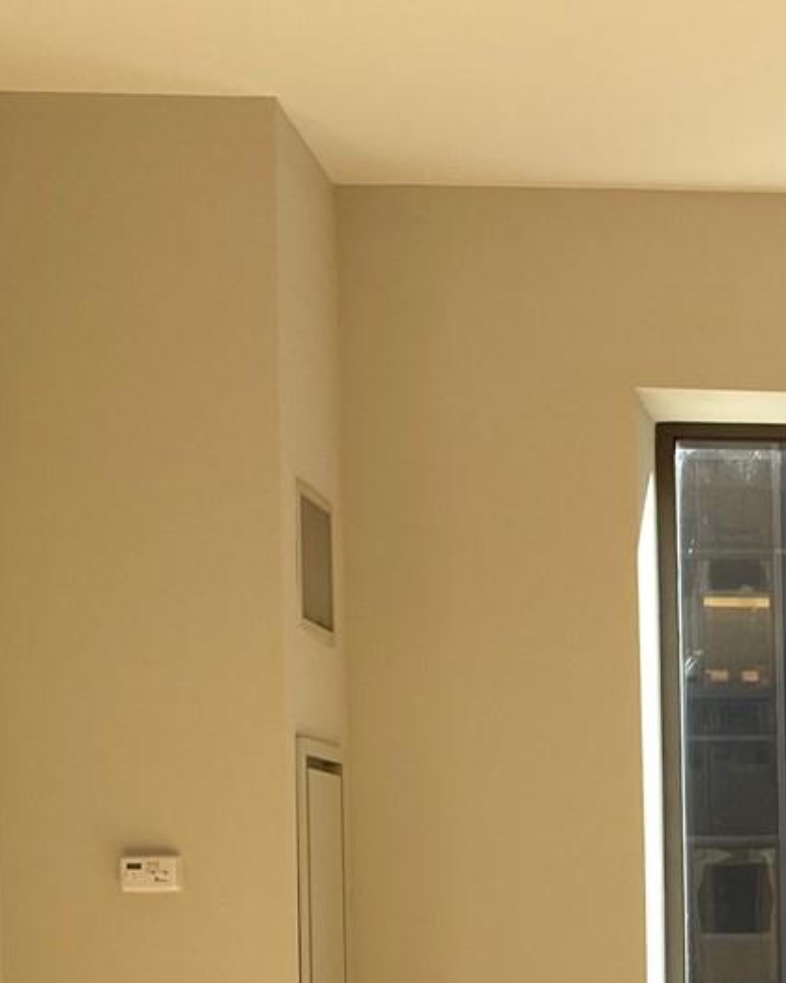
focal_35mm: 99
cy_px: 929
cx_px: 1269
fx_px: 2879
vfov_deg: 19.0
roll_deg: +1.2
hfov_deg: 14.3
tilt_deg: -2.7
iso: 32
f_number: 1.8
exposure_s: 1/271
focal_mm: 4.25
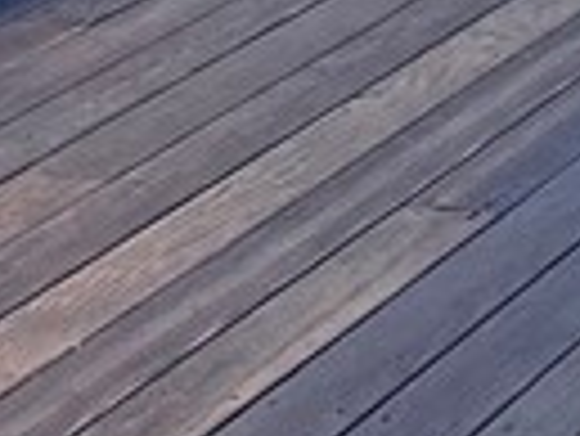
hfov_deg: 9.1
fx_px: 3455
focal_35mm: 206
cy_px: -944
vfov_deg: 6.5
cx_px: 1142
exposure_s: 1/1344
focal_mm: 5.7
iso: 50
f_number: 1.5
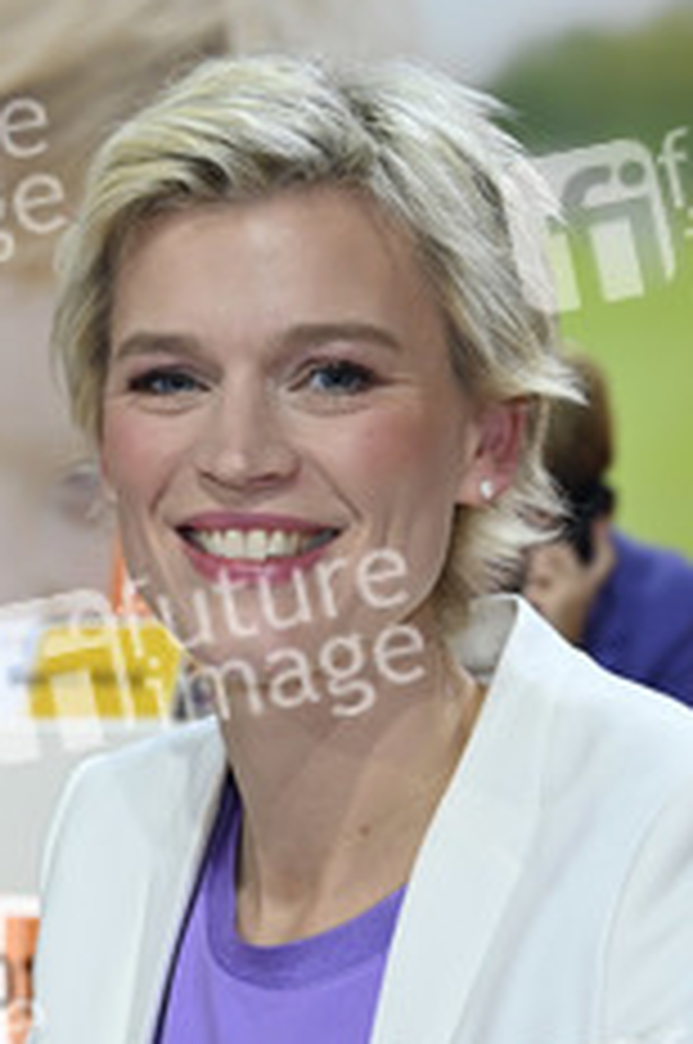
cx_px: 324
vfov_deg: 26.0
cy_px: 882
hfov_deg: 17.9
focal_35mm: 76
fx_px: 2201
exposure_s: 1/200
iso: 1000
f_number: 4
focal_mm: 44
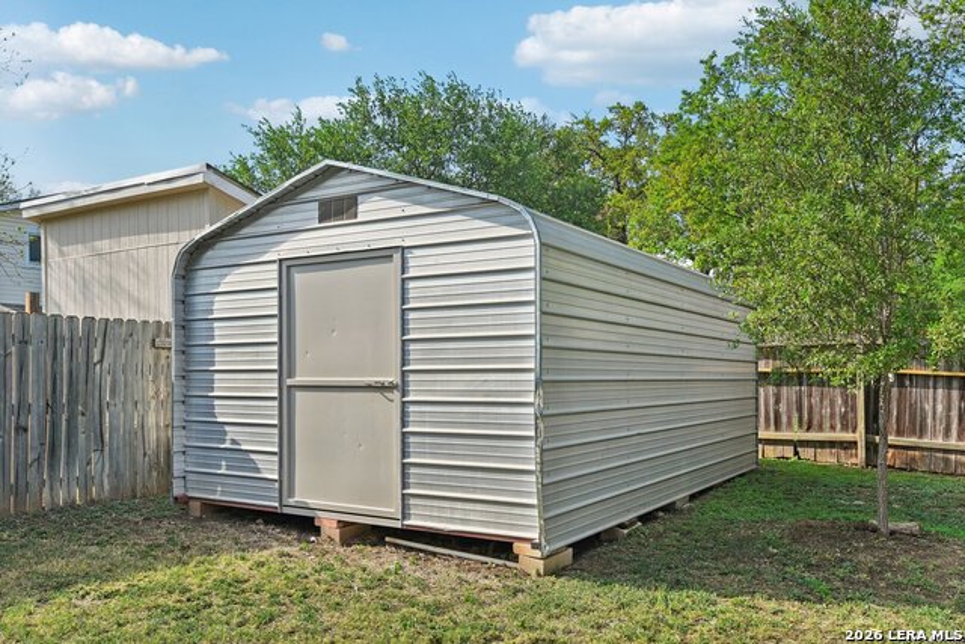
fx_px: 777
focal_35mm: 29
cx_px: 482
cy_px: 322
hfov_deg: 63.6
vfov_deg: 45.0
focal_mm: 29
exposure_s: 1/320
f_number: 8
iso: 400
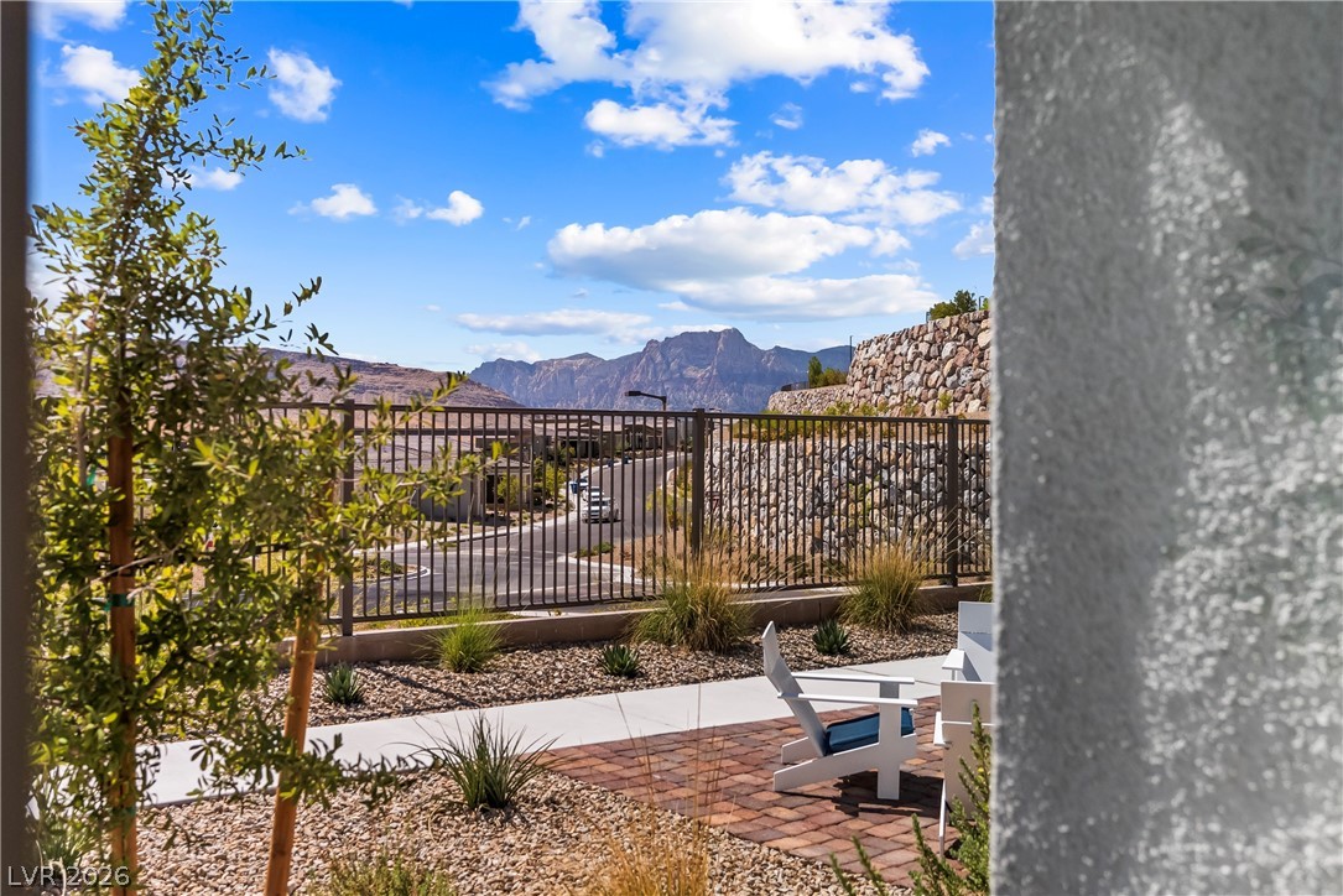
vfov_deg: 36.9
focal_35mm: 36
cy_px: 448
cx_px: 672
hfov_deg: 53.1
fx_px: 1343
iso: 400
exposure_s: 1/8000
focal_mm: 24
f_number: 3.5
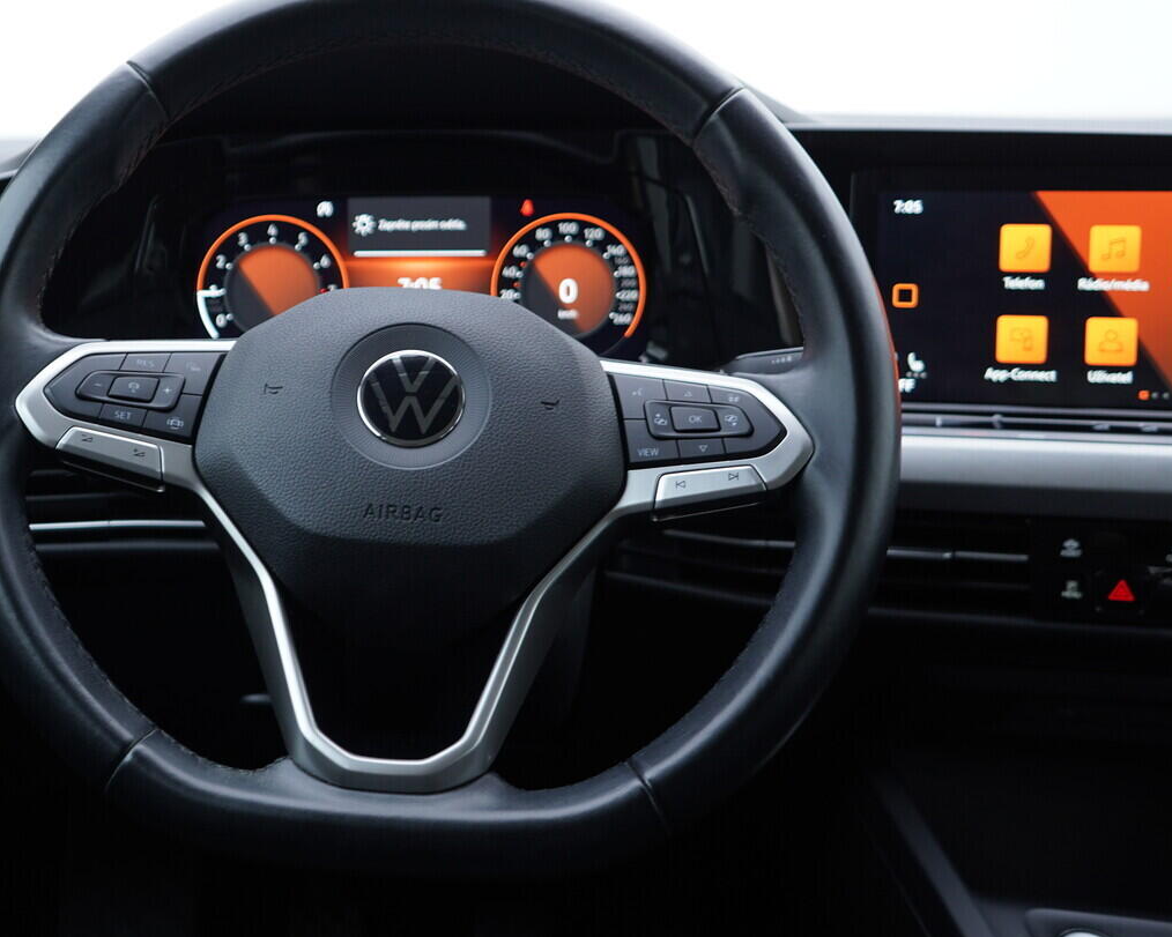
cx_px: 350
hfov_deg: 38.2
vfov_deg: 31.4
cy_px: 397
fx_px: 1665
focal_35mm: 48
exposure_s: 1/40
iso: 160
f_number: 2.8
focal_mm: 24
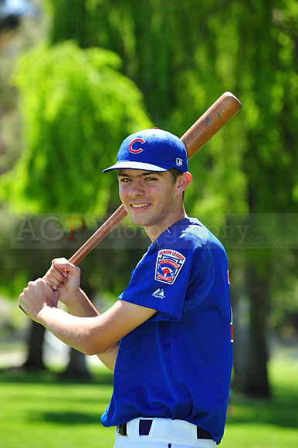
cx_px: 149
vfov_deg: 12.5
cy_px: 224
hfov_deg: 8.3
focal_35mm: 165
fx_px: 2051
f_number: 5.6
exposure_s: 1/320
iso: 200
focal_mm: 165
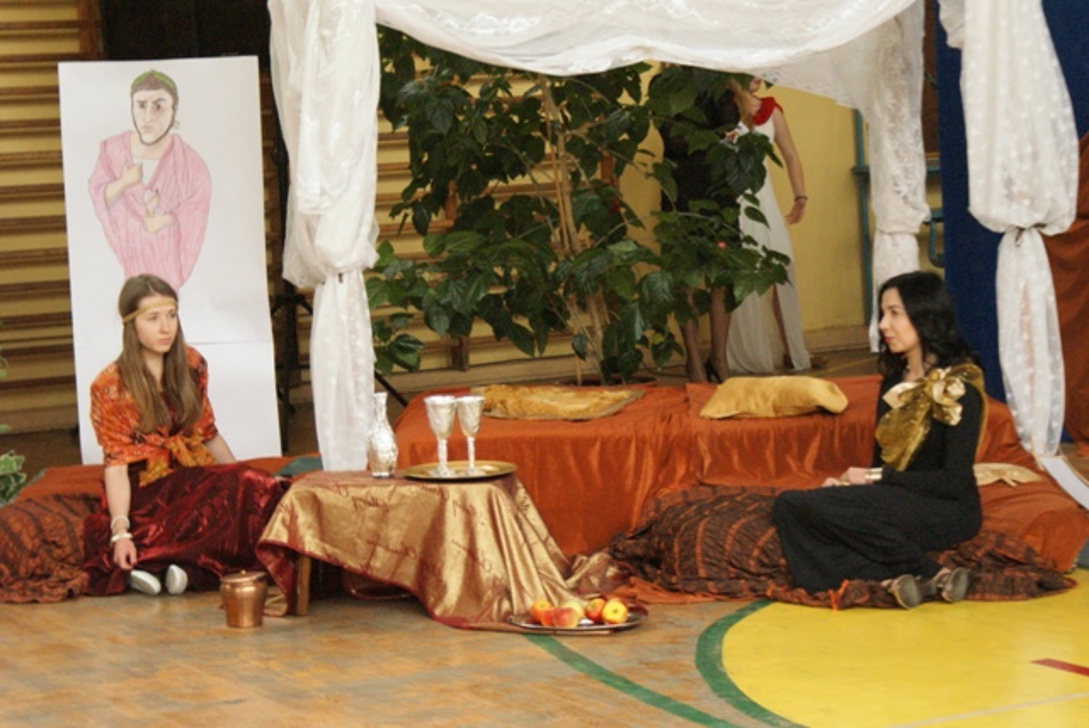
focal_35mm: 90
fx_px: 2725
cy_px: 364
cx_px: 544
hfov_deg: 22.6
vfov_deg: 15.2
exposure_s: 1/30
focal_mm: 60
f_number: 5.6
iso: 1600
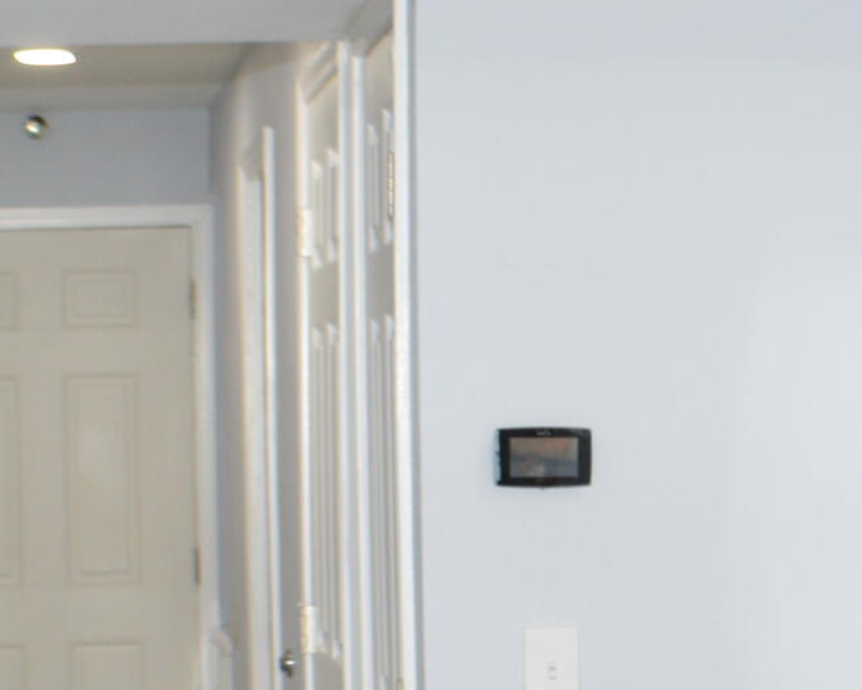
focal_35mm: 167
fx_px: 4262
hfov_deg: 11.4
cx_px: 959
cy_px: 606
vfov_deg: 9.2
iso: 400
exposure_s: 1/60
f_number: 4.2
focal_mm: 26
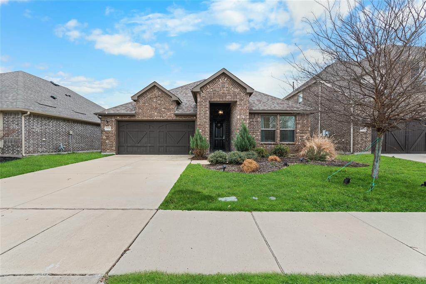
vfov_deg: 77.3
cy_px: 142
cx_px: 213
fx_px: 177
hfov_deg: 100.4
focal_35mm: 15
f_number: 13
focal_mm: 10
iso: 100
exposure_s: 1/10
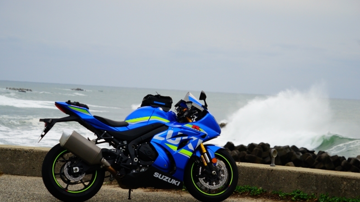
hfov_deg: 18.2
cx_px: 180
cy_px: 117
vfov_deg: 10.3
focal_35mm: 118
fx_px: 1127
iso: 1250
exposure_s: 1/2000
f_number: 5.6
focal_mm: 112
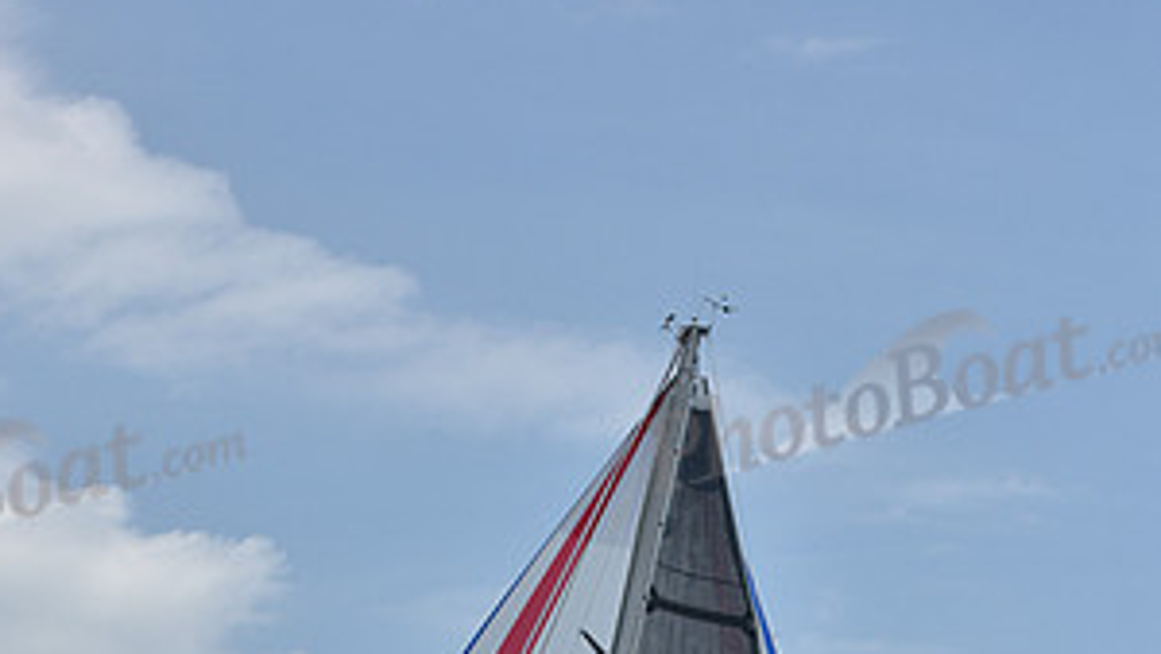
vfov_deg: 8.4
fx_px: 4373
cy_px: 1006
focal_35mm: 142
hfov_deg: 15.1
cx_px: 447
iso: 250
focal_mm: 70
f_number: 9
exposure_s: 1/1250
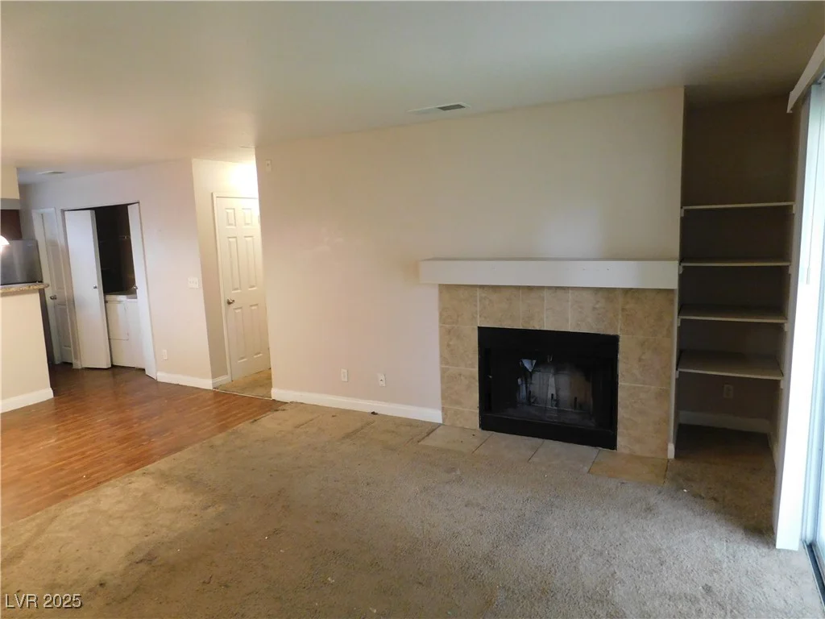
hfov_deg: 73.9
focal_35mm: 23
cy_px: 310
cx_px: 412
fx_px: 548
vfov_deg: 58.9
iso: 400
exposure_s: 1/25
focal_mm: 4
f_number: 3
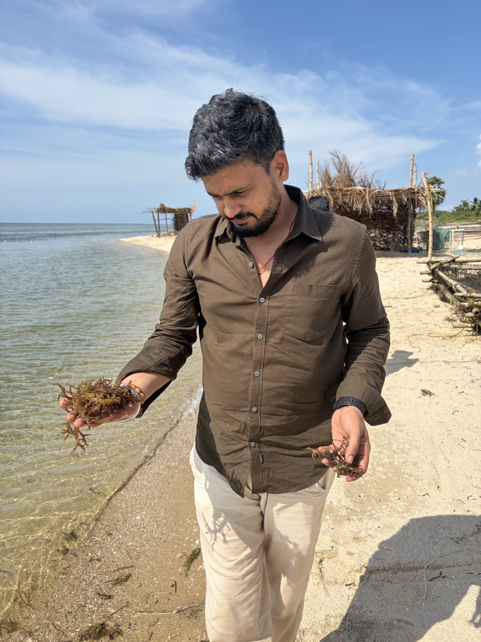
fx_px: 482
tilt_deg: -11.3
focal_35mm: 26
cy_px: 321
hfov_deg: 53.1
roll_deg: -0.2
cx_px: 240
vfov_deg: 67.3
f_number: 1.6
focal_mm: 5.96
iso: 50
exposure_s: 1/4329
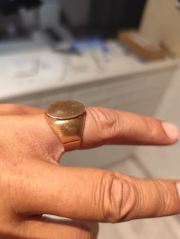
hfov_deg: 58.9
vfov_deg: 73.9
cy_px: 120
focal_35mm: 23
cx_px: 90
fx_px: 159
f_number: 1.65
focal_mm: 6.19
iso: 1000
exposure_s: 1/50
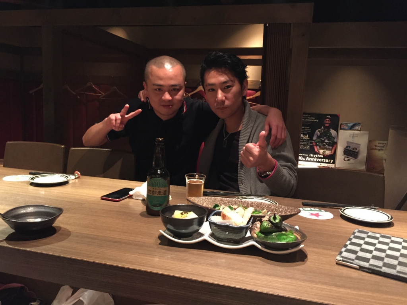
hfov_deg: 61.7
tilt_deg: -8.6
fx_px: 341
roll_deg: -3.4
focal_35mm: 29
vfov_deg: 48.2
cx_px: 204
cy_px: 152
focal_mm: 4.15
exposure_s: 1/15
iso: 500
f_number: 2.2
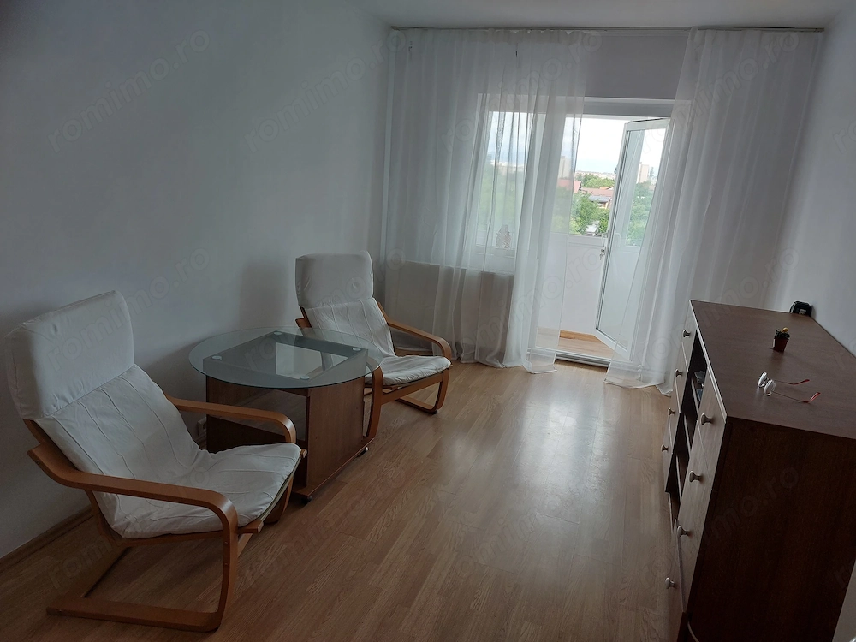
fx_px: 618
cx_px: 428
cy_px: 321
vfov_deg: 54.9
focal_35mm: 25
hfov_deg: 69.4
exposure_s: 1/60
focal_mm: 5.23
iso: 32
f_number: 1.8
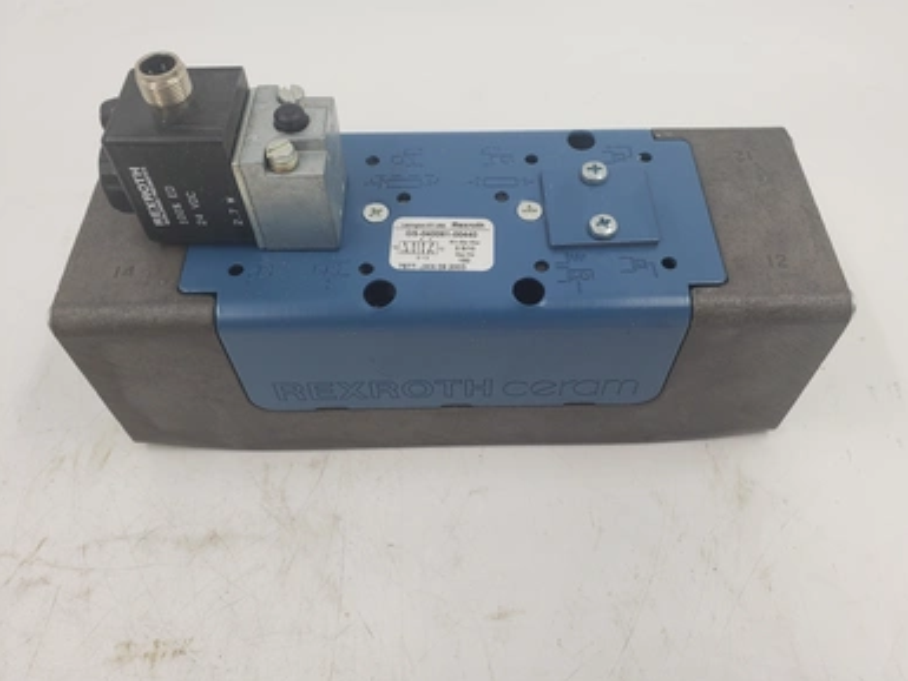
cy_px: 332
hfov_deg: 65.3
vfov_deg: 51.4
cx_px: 469
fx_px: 708
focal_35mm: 27
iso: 50
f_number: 2.4
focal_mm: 4.3
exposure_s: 1/137
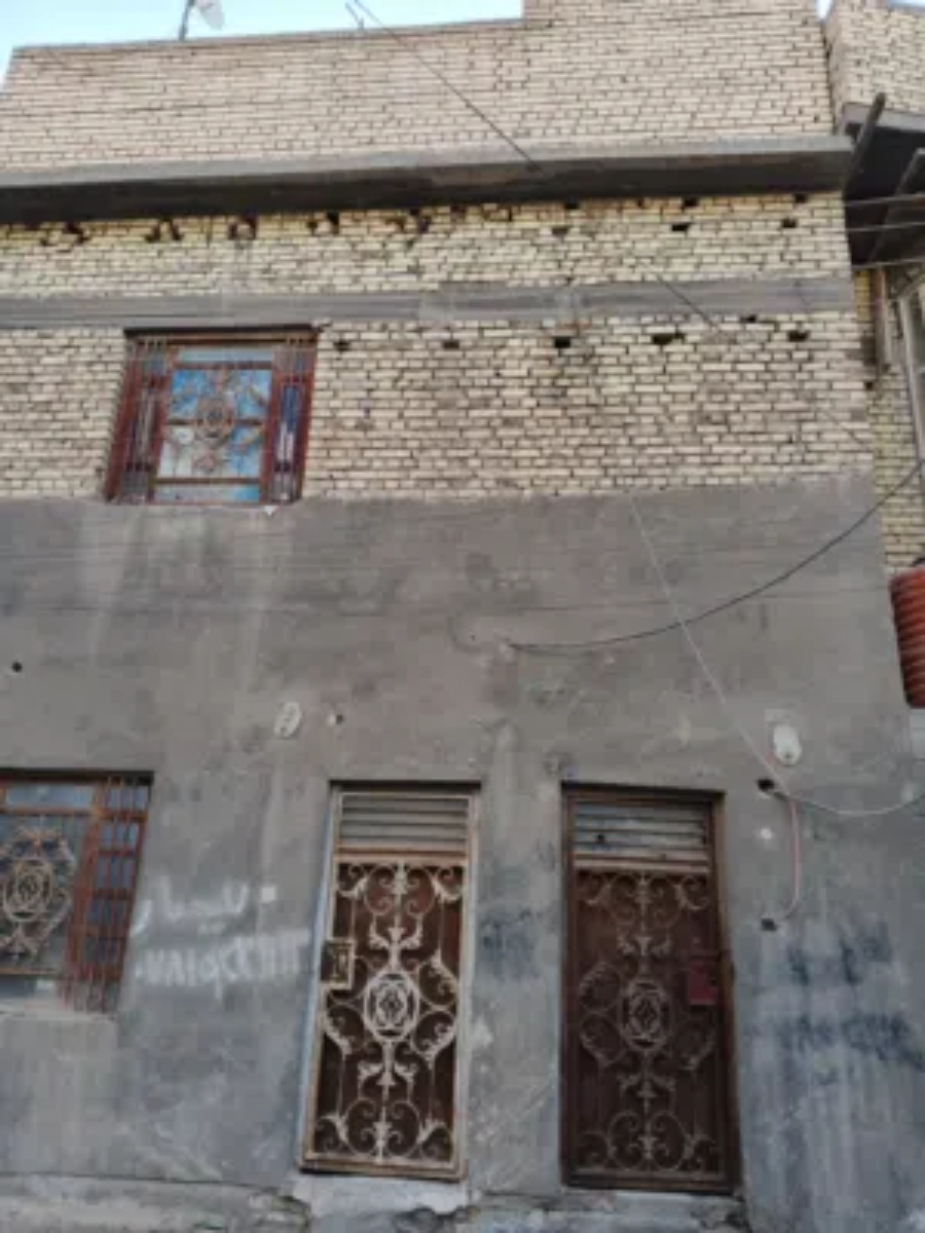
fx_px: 962
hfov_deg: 51.4
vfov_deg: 65.3
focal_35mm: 27
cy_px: 616
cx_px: 462
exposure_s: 1/68
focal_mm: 4.09
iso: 50
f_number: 1.6
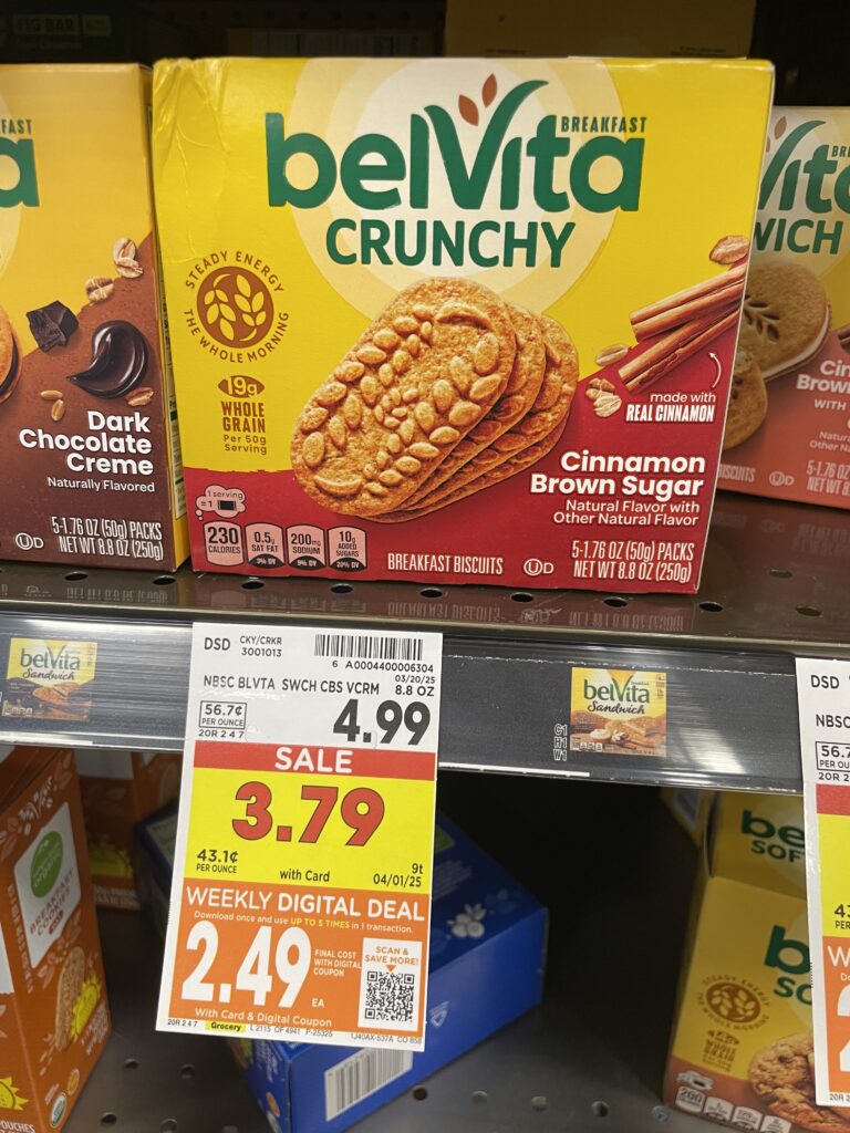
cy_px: 566
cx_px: 425
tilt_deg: -26.4
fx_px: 851
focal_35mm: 26
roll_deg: -1.1
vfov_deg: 67.3
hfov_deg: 53.1
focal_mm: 4.2
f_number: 1.6
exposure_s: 1/60
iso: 125
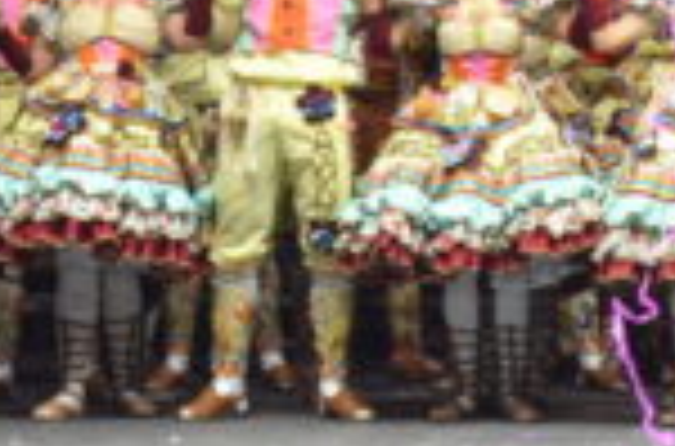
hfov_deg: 5.8
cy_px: -331
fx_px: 6523
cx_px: 1323
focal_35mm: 349
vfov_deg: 3.9
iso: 1250
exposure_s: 1/80
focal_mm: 50
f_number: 4.5
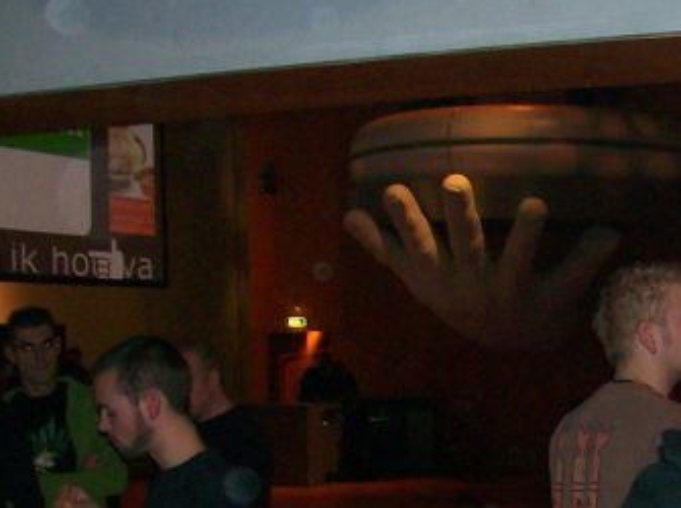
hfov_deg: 22.5
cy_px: 536
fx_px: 1689
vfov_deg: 16.7
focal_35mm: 86
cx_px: 551
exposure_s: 1/64
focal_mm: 6
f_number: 2.7
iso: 140
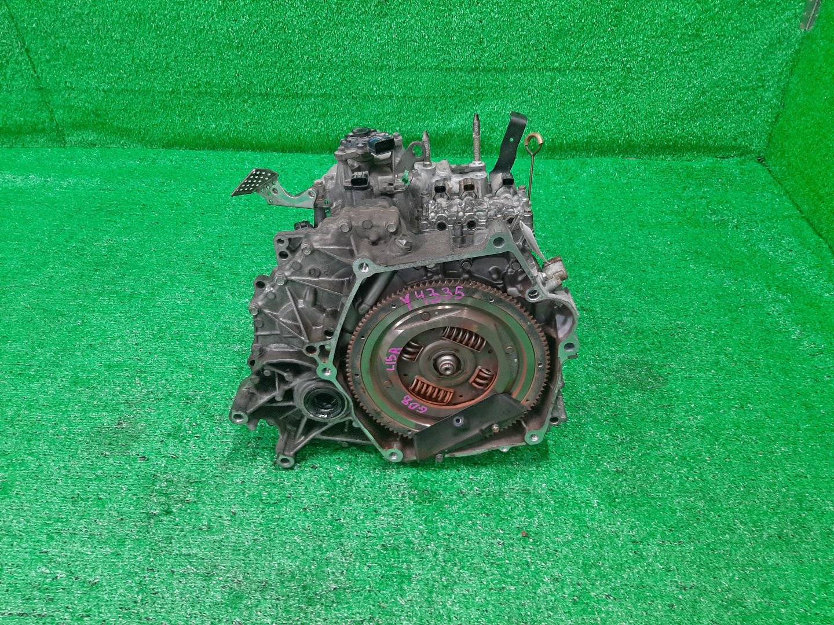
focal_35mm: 26
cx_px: 417
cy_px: 312
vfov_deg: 53.1
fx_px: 626
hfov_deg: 67.3
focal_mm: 3.93
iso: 137
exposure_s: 1/50
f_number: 1.7
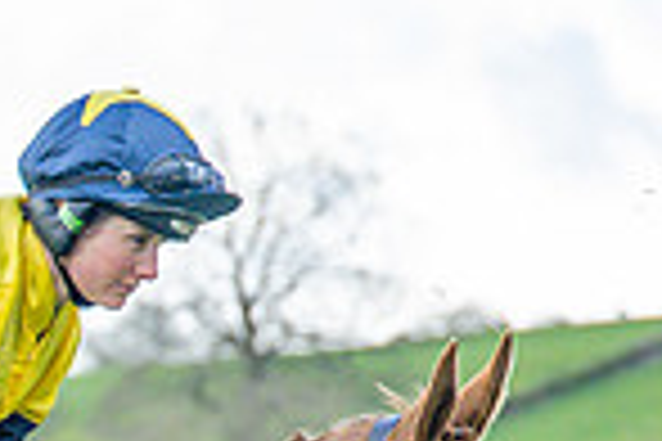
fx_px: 8863
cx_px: -475
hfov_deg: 4.2
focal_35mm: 482
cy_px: 994
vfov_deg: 2.8
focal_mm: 70
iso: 400
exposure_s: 1/1000
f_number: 2.8
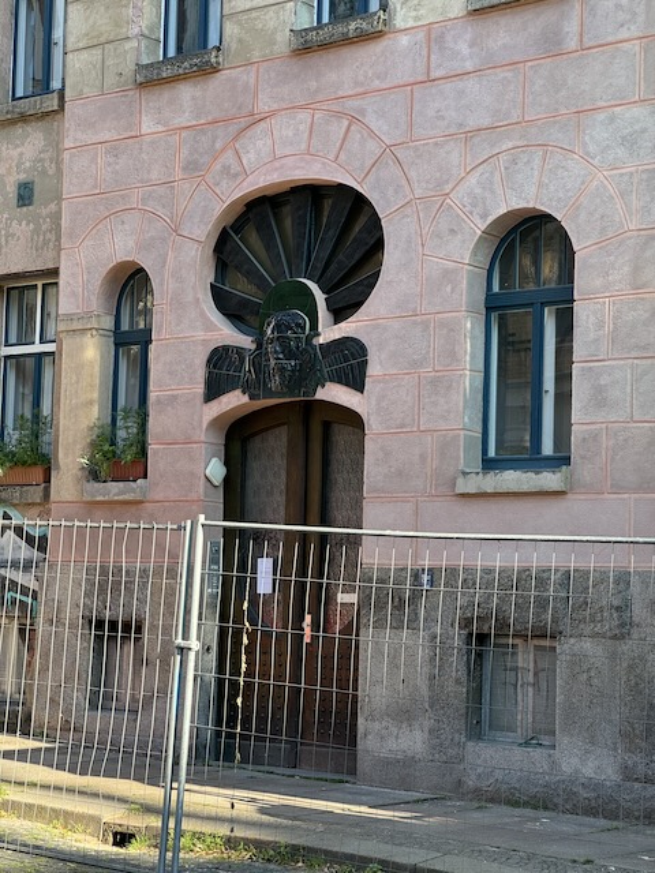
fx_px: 1943
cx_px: 328
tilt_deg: +5.2
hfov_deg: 19.1
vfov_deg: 25.3
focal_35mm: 77
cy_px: 436
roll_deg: -2.1
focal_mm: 9
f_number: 2.8
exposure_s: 1/99
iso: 32
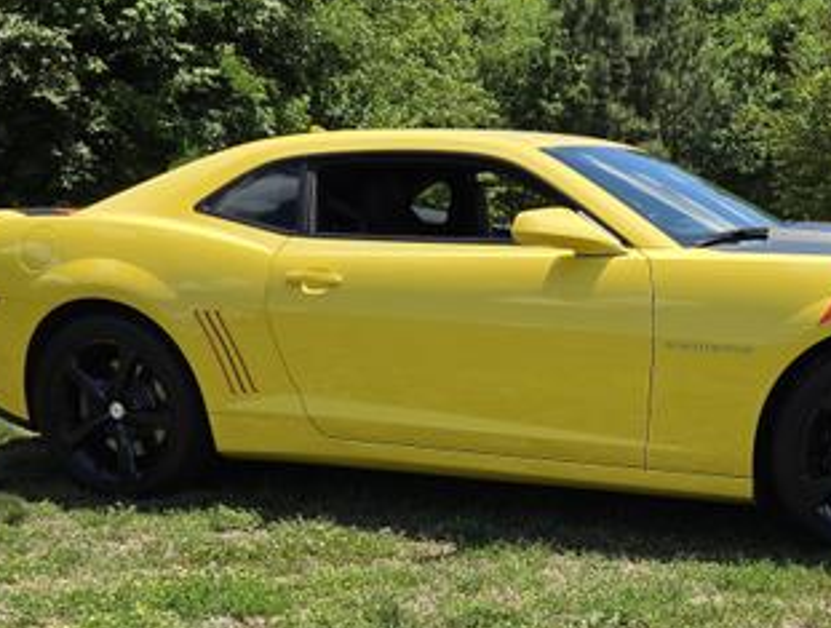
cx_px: 591
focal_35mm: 37
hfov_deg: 48.7
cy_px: 208
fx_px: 891
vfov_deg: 38.4
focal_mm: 5.4
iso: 80
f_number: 1.8
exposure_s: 1/5000
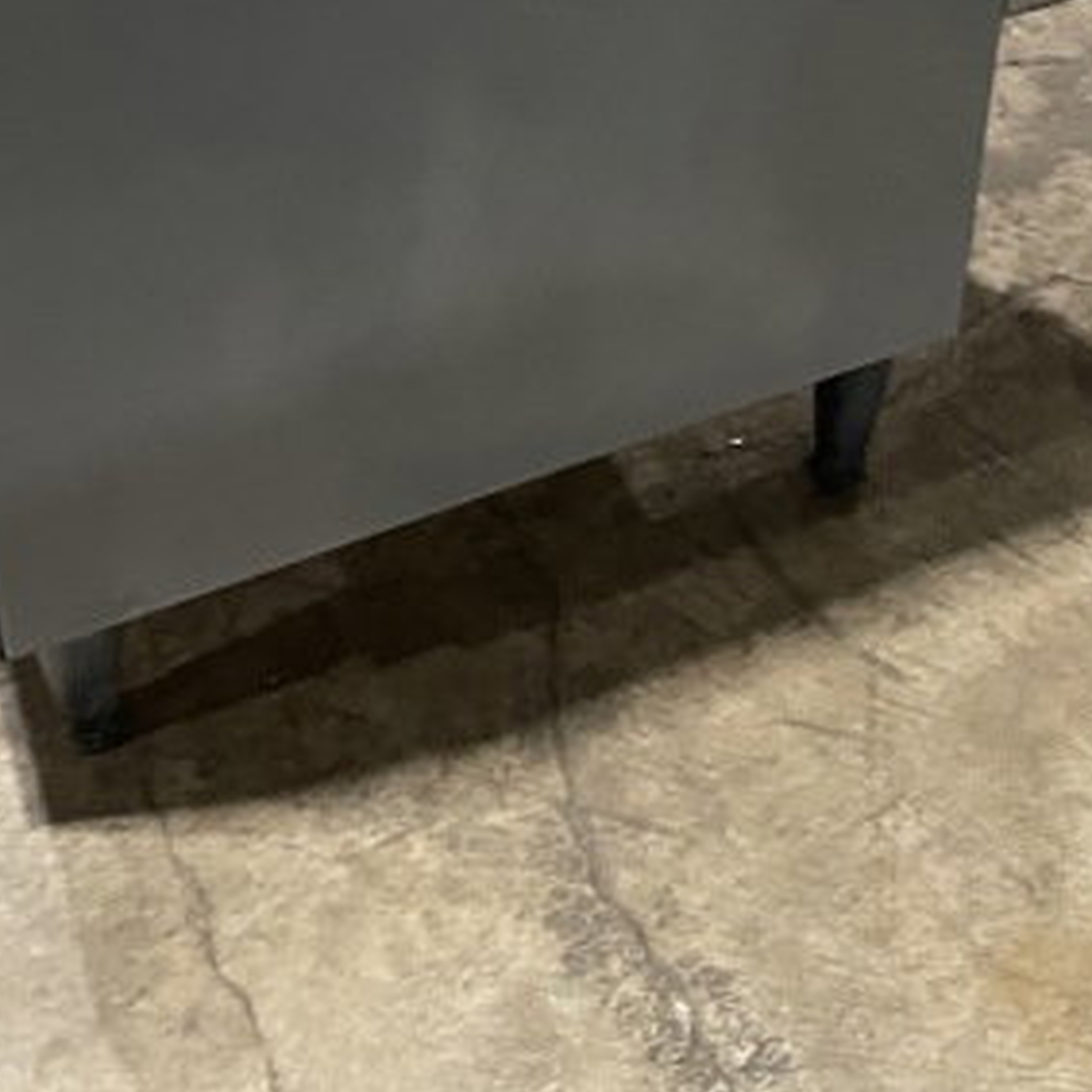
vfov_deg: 23.0
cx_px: 529
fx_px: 2356
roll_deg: +3.1
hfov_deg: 26.1
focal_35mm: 66
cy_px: -357
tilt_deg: -30.3
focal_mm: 4.2
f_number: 1.6
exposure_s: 1/60
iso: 400
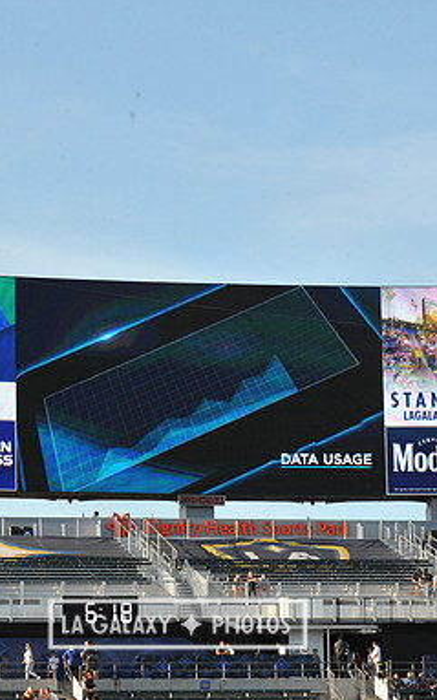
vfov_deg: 12.9
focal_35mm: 162
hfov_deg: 8.1
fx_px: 3090
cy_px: 349
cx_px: 177
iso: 1600
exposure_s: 1/800
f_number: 14
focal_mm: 105
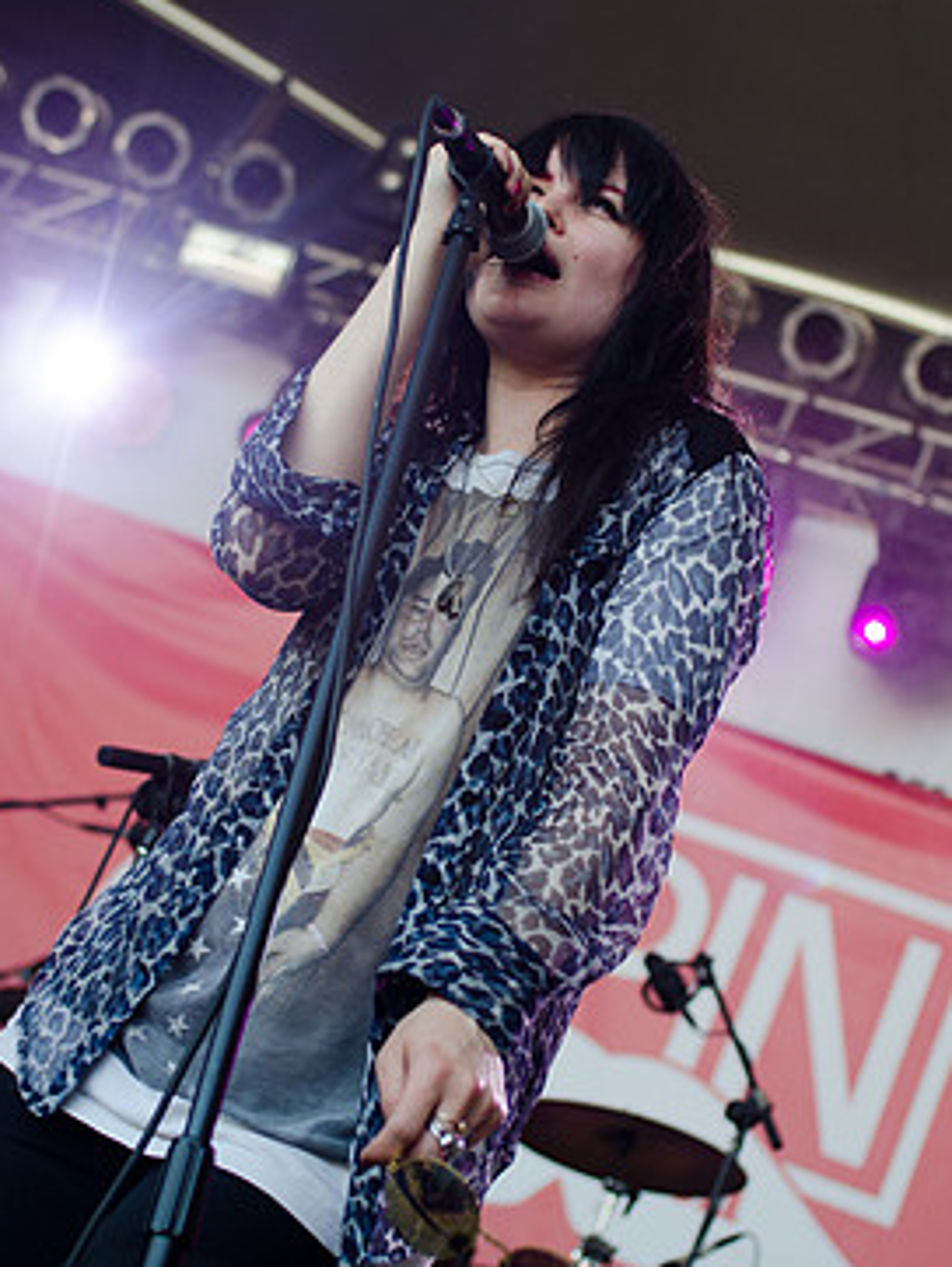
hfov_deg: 23.5
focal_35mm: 63
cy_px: 630
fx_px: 2293
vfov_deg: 30.9
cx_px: 448
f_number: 3.2
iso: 125
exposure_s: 1/200
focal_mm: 35
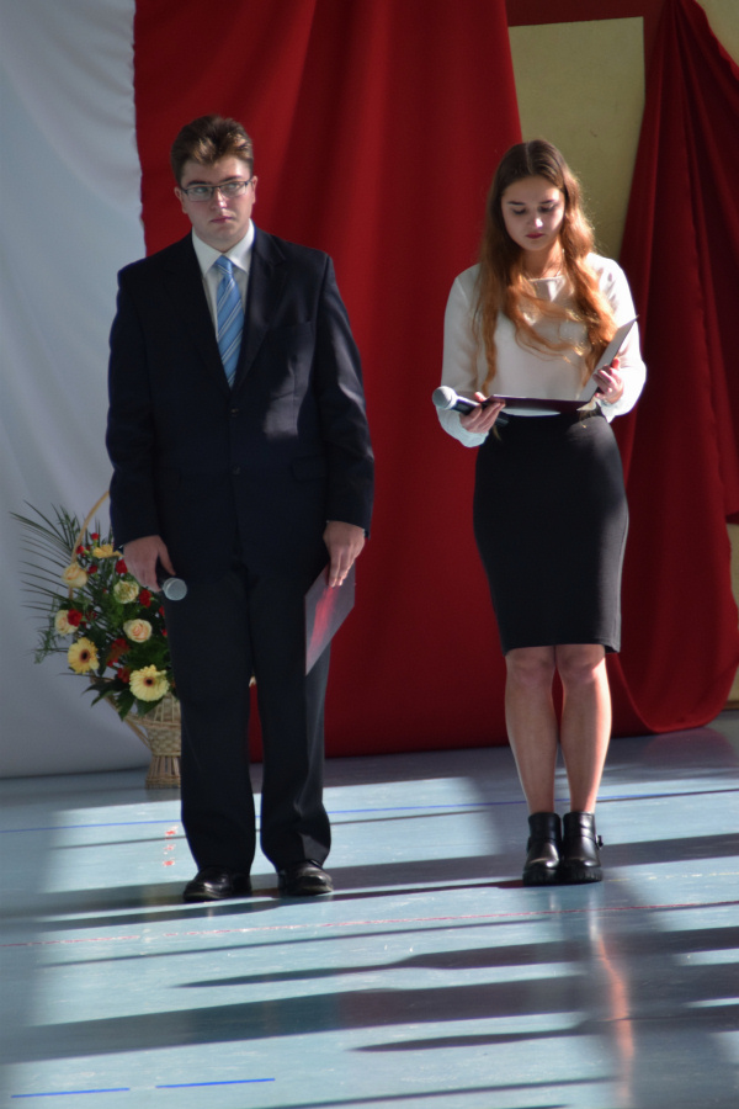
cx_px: 370
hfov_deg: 4.6
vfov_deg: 6.9
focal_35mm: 300
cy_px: 554
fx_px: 9237
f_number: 6.3
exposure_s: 1/500
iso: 800
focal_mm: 200
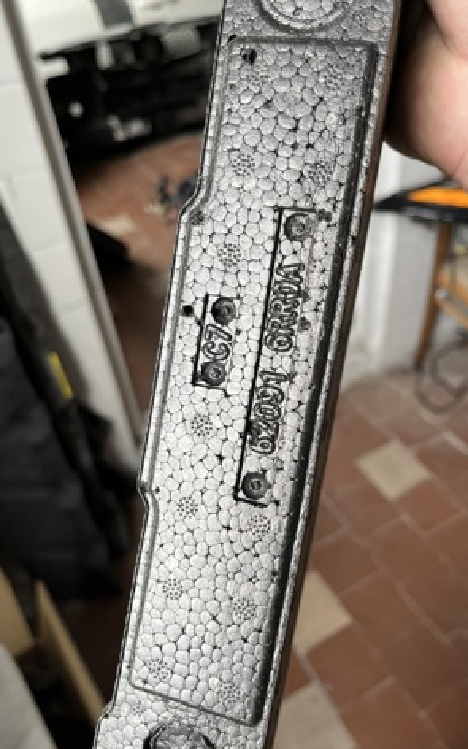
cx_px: 235
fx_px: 571
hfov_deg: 44.5
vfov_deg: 66.5
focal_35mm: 28
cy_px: 379
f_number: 1.6
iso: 125
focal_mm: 5.1
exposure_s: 1/117
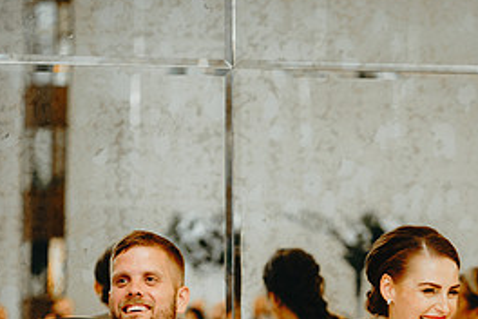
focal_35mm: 211
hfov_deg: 9.7
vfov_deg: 6.5
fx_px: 2801
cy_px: 369
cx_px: 398
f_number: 2.2
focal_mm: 85
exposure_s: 1/125
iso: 2000
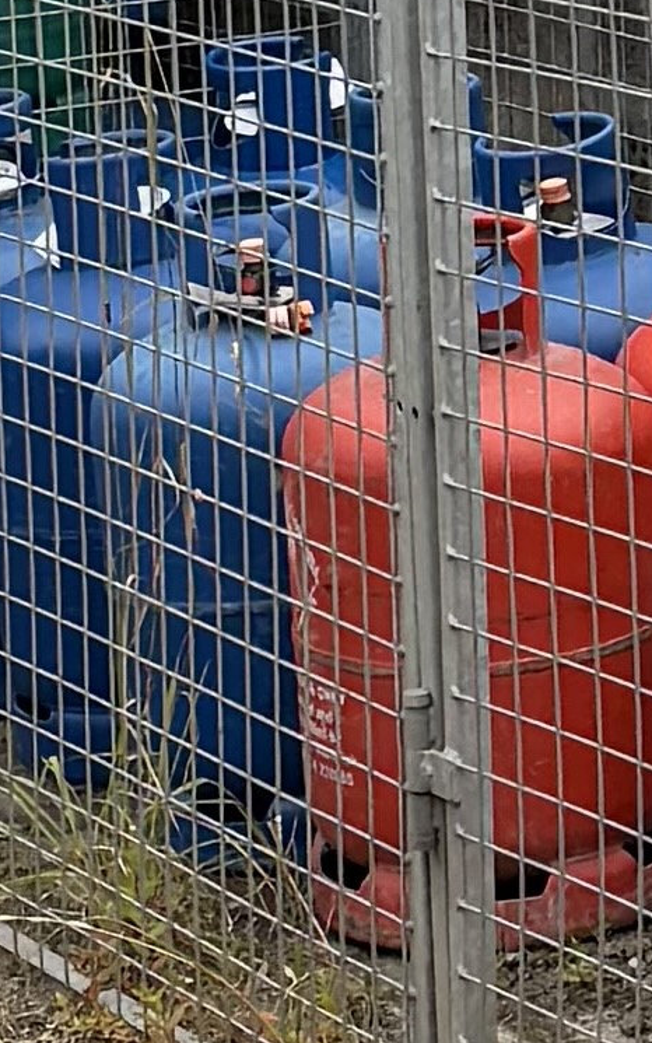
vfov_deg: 10.7
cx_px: 866
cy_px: 104
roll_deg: +2.2
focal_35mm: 195
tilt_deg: -7.9
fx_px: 5541
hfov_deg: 6.7
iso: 100
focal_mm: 6.76
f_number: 1.78
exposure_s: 1/3425
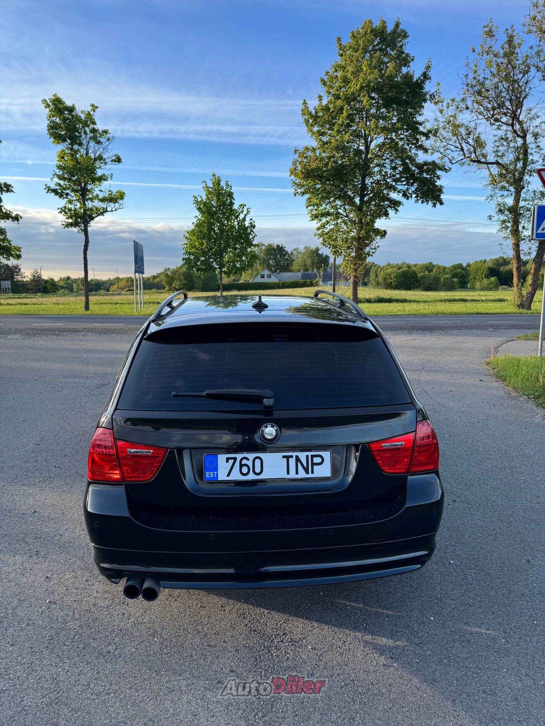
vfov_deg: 71.6
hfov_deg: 56.8
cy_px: 363
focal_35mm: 24
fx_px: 504
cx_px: 272
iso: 80
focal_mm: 6.76
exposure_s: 1/1238
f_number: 1.78
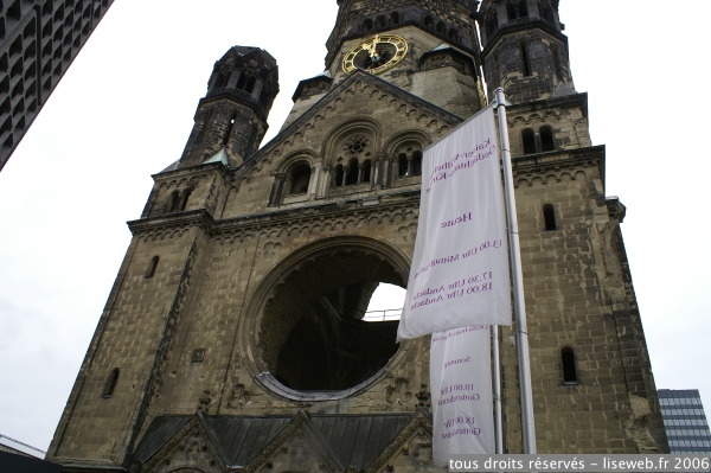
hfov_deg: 67.4
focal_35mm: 27
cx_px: 356
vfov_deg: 47.9
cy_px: 236
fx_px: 533
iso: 100
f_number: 8
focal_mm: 18
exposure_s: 1/160
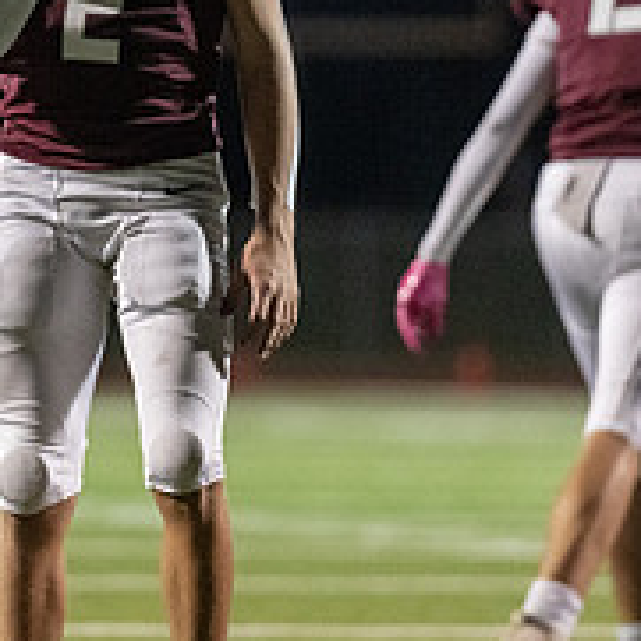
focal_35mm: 544
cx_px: 64
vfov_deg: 3.2
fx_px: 11397
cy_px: 104
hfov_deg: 3.2
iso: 8000
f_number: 2.8
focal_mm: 200
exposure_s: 1/1000
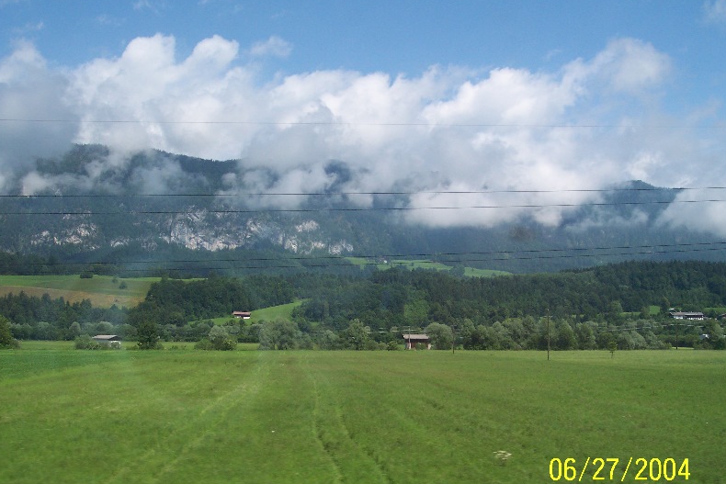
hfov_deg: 48.5
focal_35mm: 40
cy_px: 263
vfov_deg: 33.4
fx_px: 807
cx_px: 360
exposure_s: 1/350
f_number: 4.8
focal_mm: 8
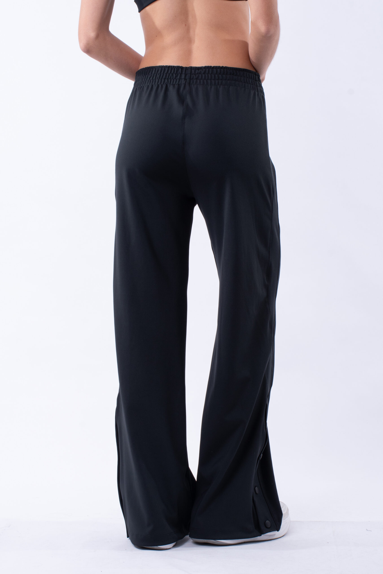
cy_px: 287
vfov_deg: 28.1
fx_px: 1149
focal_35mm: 72
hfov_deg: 18.9
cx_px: 192
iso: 160
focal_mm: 48
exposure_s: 1/160
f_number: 13
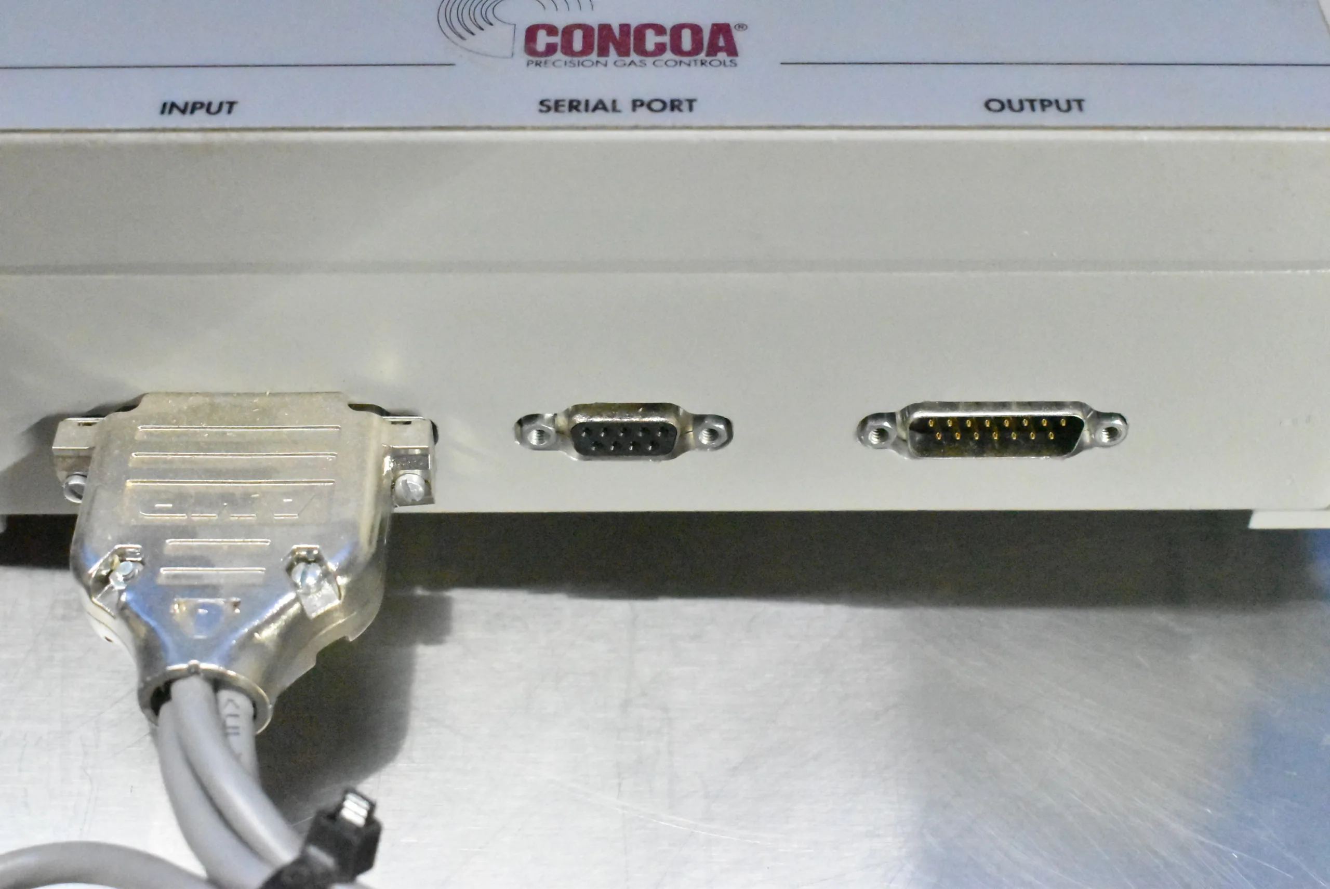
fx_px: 1996
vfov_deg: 25.1
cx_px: 665
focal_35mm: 54
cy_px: 444
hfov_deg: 36.8
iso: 25600
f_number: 8
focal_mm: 36
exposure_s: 1/320
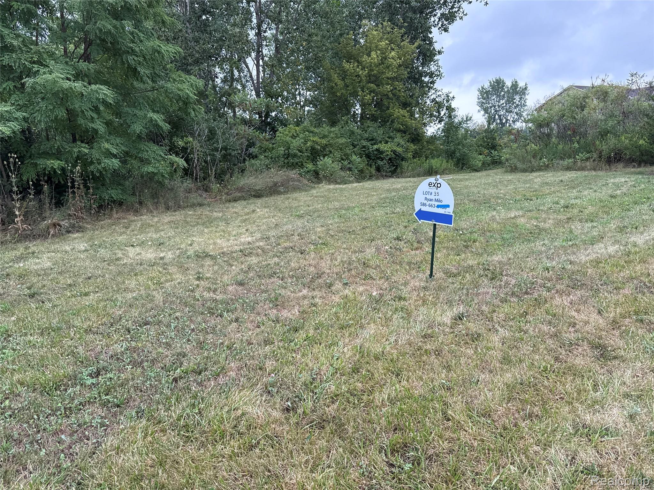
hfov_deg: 71.6
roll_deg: +4.2
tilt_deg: -8.8
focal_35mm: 24
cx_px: 327
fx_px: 453
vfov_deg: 56.8
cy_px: 245
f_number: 1.78
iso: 100
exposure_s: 1/348
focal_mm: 6.76
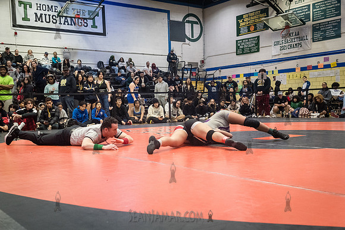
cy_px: 133
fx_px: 389
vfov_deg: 32.9
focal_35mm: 41
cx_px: 169
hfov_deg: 47.8
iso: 8000
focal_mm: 35
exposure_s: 1/400
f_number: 4
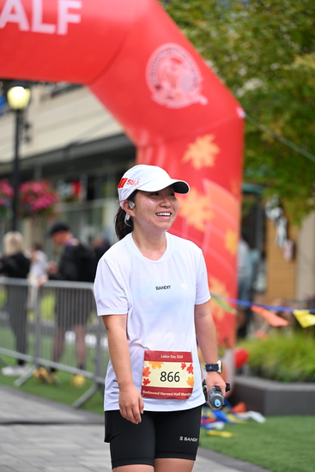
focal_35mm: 100
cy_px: 236
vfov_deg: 20.4
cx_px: 158
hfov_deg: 13.7
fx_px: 1312
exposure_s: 1/2000
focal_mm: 100
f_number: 2.8
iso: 640
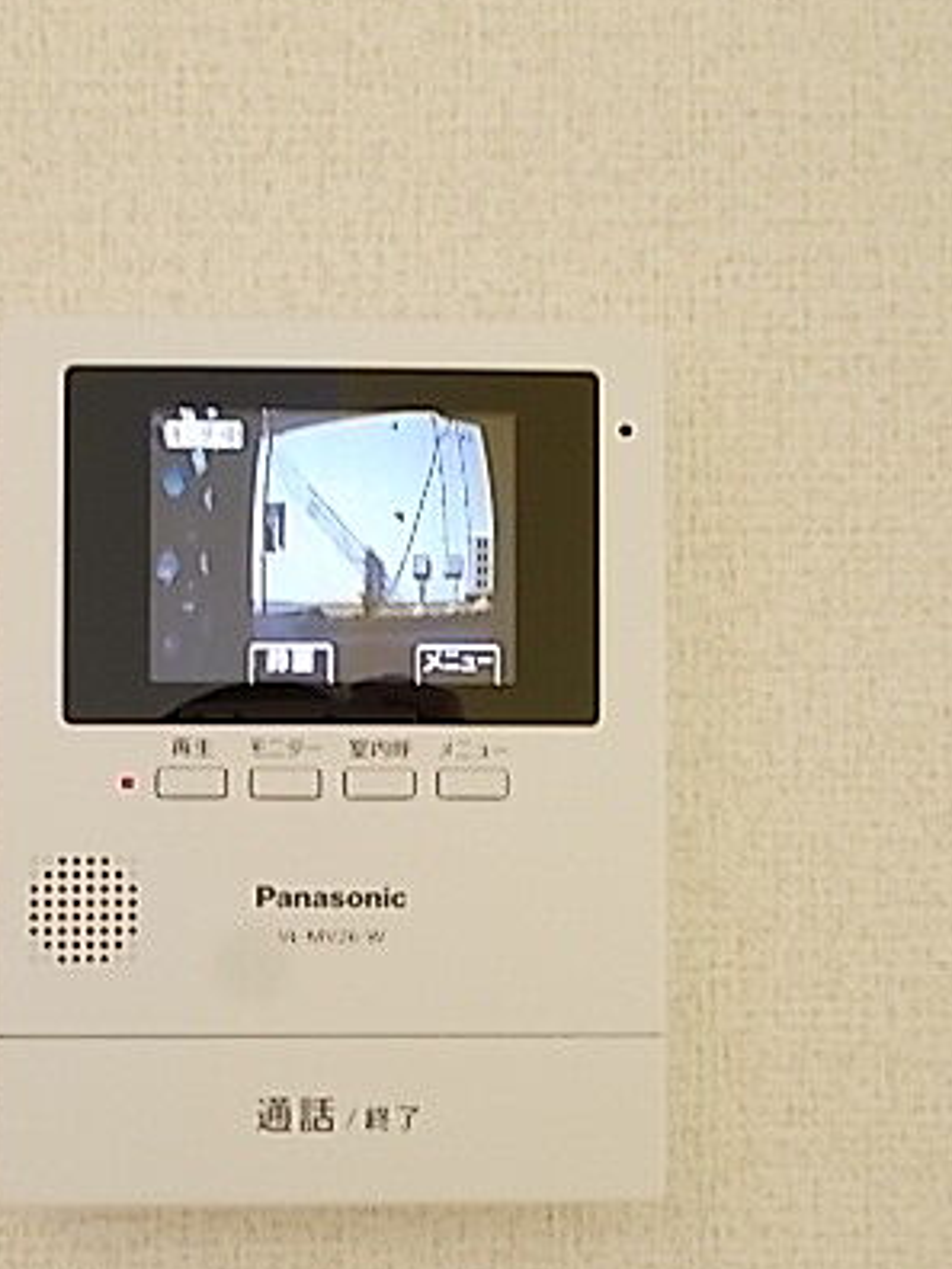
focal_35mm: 42
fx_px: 1540
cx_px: 337
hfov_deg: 34.1
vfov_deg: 44.6
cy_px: 750
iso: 125
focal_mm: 4.6
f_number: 3.2
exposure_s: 1/25
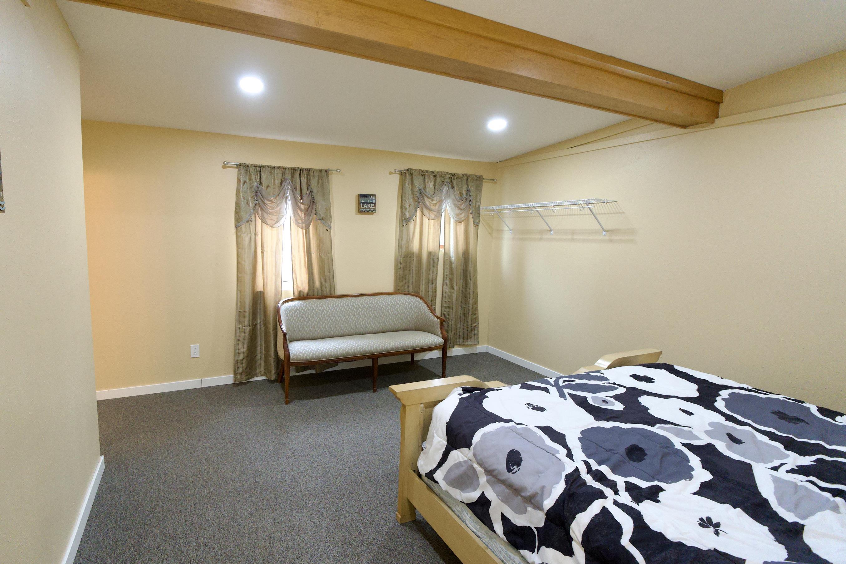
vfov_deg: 70.4
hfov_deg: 92.8
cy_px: 280
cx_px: 369
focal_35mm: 17
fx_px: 399
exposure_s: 1/160
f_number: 4
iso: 2000
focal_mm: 10
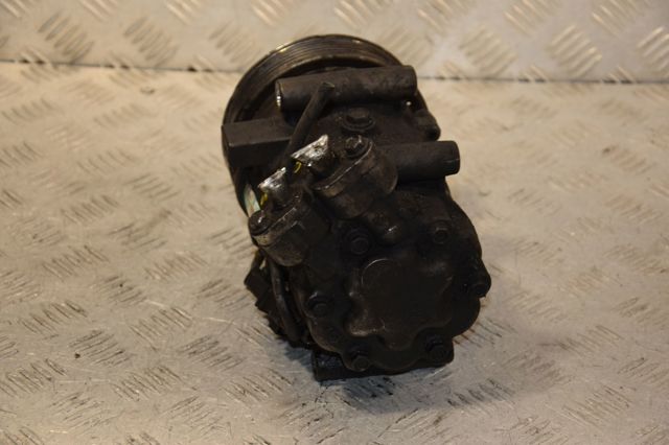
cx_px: 334
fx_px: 1839
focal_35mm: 99
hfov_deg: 20.6
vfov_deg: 13.8
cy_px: 222
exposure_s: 1/200
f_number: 5.6
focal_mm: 66
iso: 800
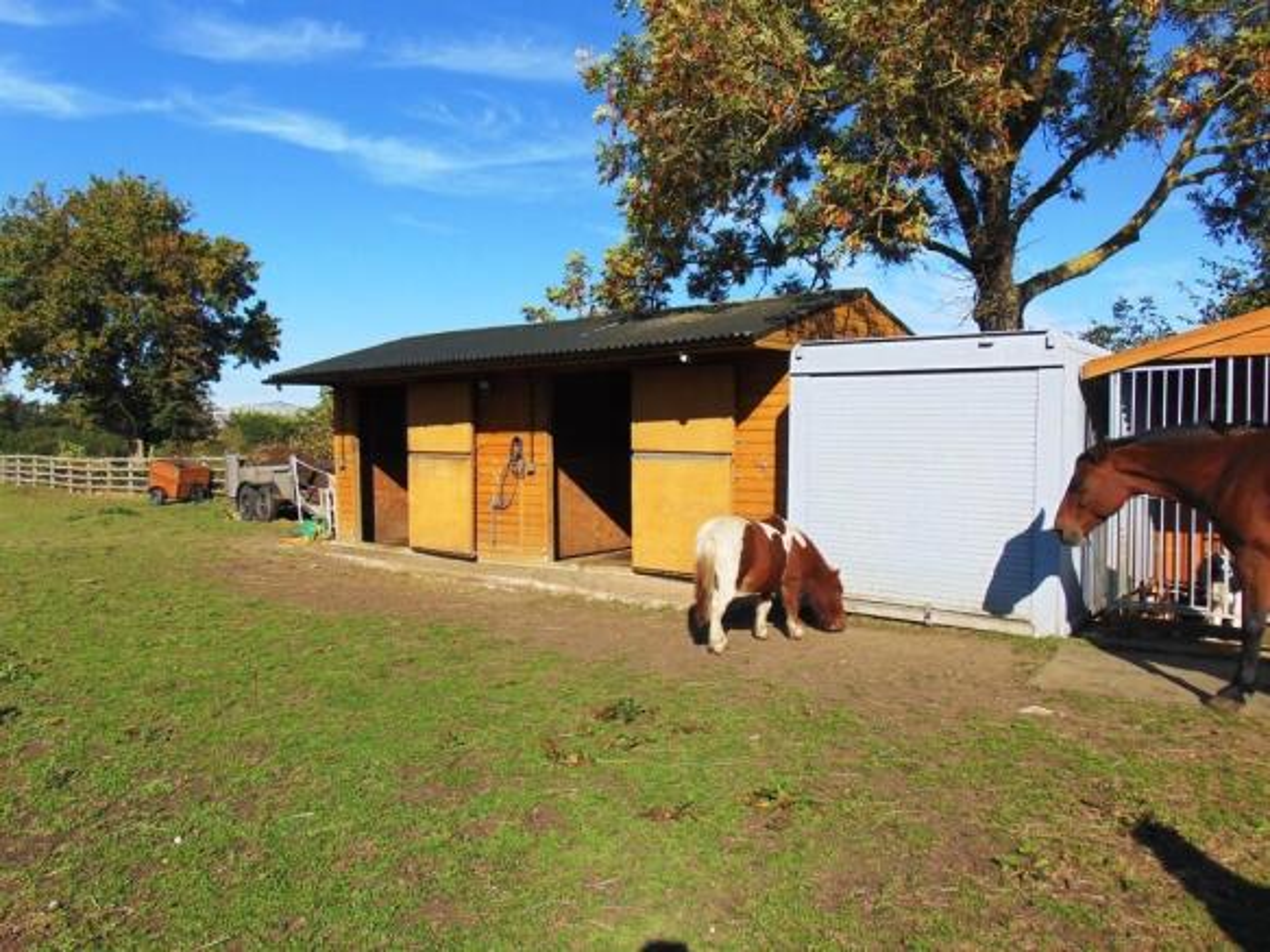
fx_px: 917
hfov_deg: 69.4
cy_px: 476
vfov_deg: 54.9
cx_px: 635
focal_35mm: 25
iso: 80
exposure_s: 1/250
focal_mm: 4.5
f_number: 7.7
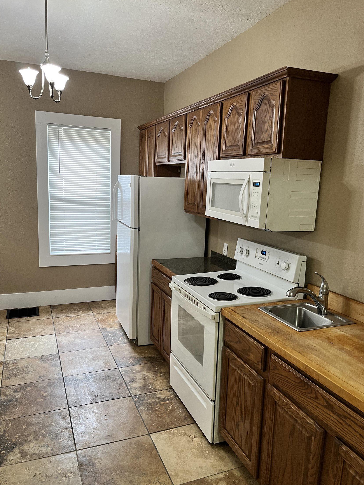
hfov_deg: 51.3
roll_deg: -2.1
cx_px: 186
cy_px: 246
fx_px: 379
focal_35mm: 27
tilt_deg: -9.7
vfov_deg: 65.3
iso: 160
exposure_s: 1/60
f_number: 1.6
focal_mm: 5.1
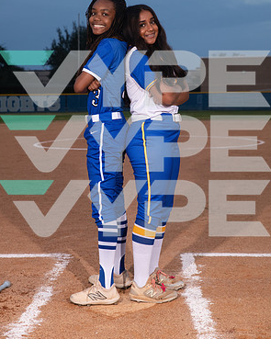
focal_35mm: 71
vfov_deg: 26.7
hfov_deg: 21.5
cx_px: 136
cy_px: 144
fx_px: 712
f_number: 6.3
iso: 400
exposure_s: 1/320
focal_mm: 62
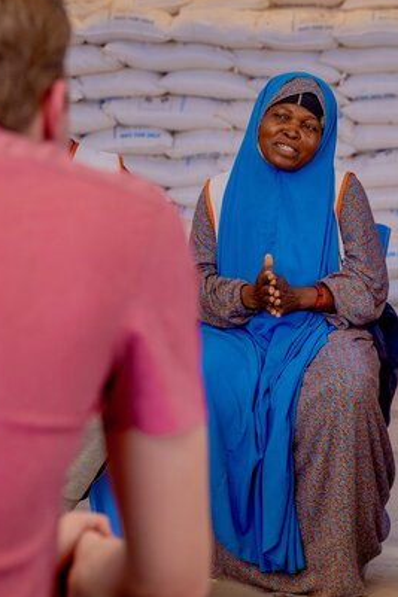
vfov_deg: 20.0
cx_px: 341
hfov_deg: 13.3
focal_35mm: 102
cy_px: 311
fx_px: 1691
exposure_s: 1/640
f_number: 2.8
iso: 800
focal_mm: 45.4
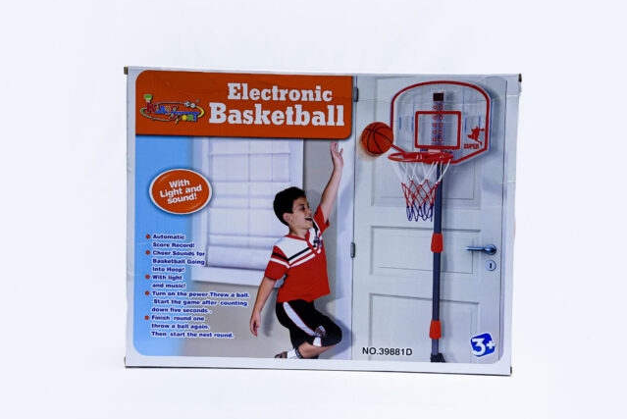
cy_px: 208
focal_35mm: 69
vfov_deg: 19.8
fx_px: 1203
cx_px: 326
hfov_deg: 29.2
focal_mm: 63
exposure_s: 1/160
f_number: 9
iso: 3200
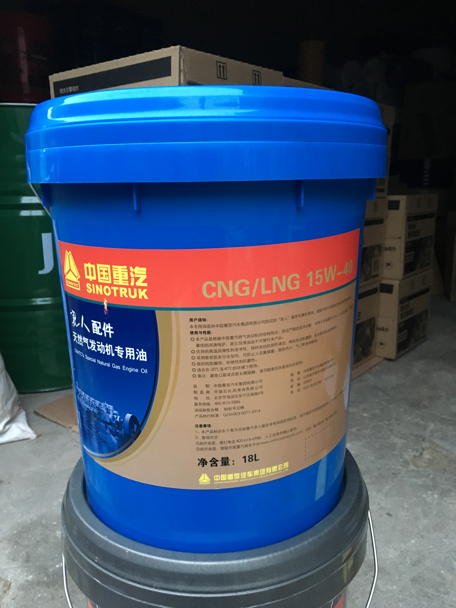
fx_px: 509
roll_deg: +1.9
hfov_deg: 48.2
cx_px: 228
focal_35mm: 29
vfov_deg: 61.7
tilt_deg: -13.2
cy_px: 304
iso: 400
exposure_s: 1/17
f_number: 2.2
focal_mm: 4.15
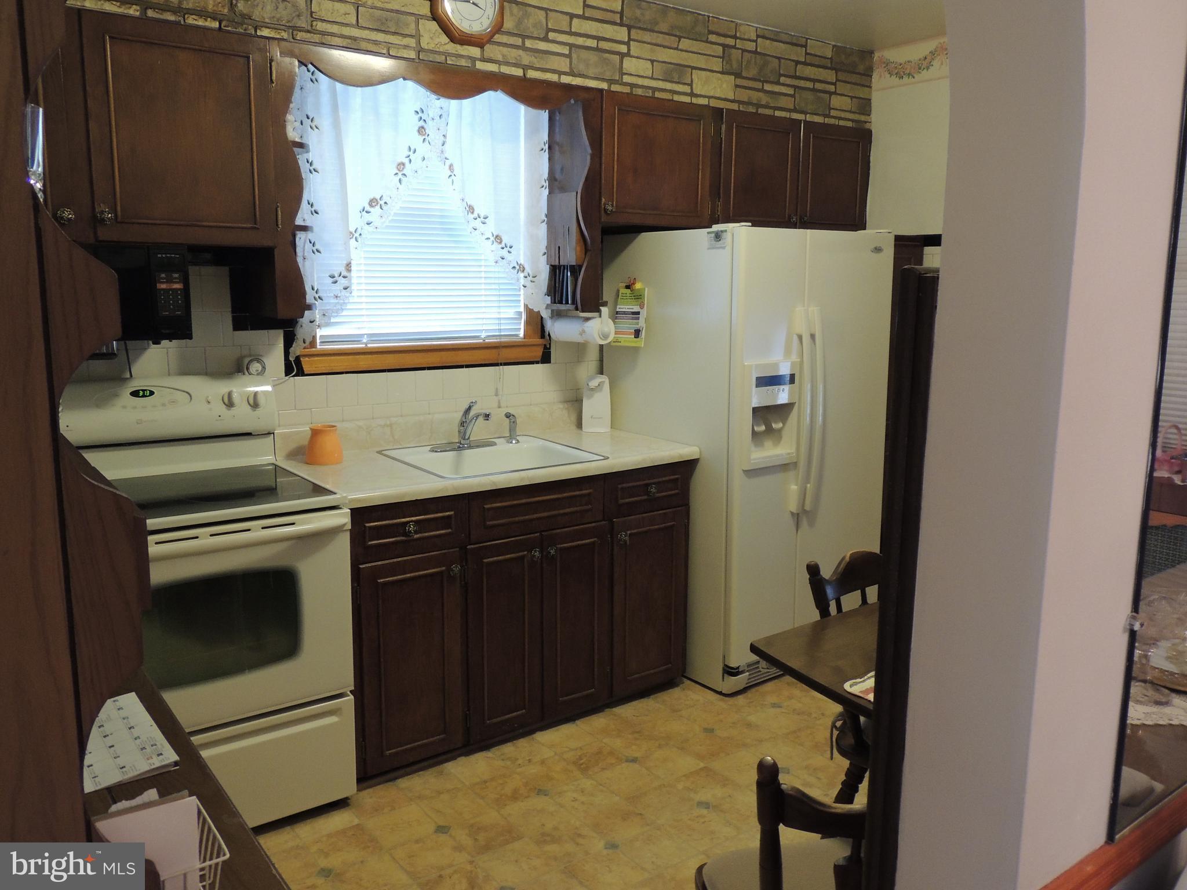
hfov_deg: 63.4
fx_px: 960
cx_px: 594
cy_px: 445
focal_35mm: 28
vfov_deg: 49.7
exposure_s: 1/30
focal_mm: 4.9
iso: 400
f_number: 3.1
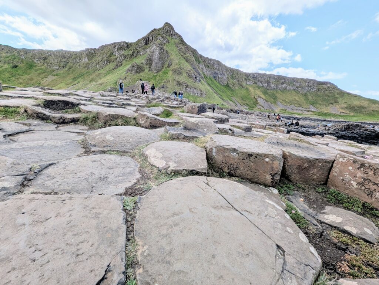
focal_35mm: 13
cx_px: 190
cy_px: 142
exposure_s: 1/2398
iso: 47
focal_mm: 1.95
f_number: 2.2
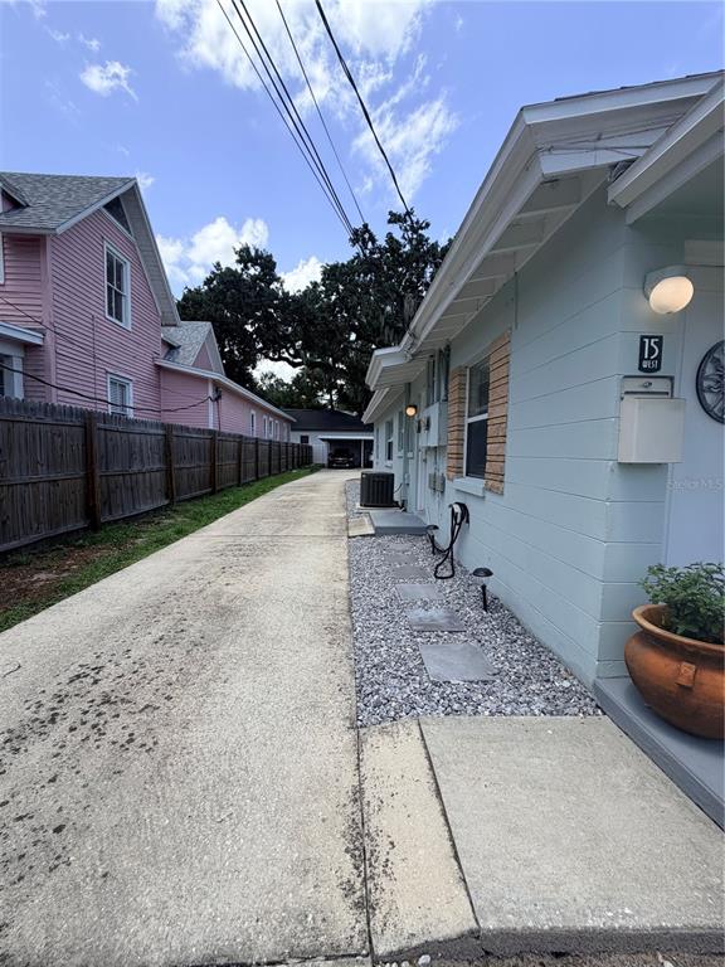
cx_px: 362
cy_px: 484
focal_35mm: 14
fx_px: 391
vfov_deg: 102.1
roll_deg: -0.7
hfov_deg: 85.7
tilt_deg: -5.4
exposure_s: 1/770
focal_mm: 2.22
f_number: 2.2
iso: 32
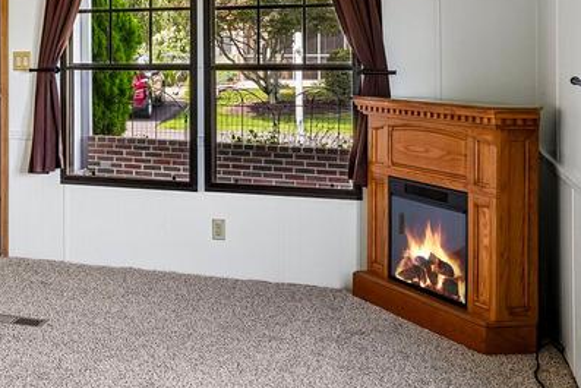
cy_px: 48
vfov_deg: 22.9
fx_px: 936
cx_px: -38
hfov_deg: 31.1
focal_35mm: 58
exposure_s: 1/15
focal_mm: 16
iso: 400
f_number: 8
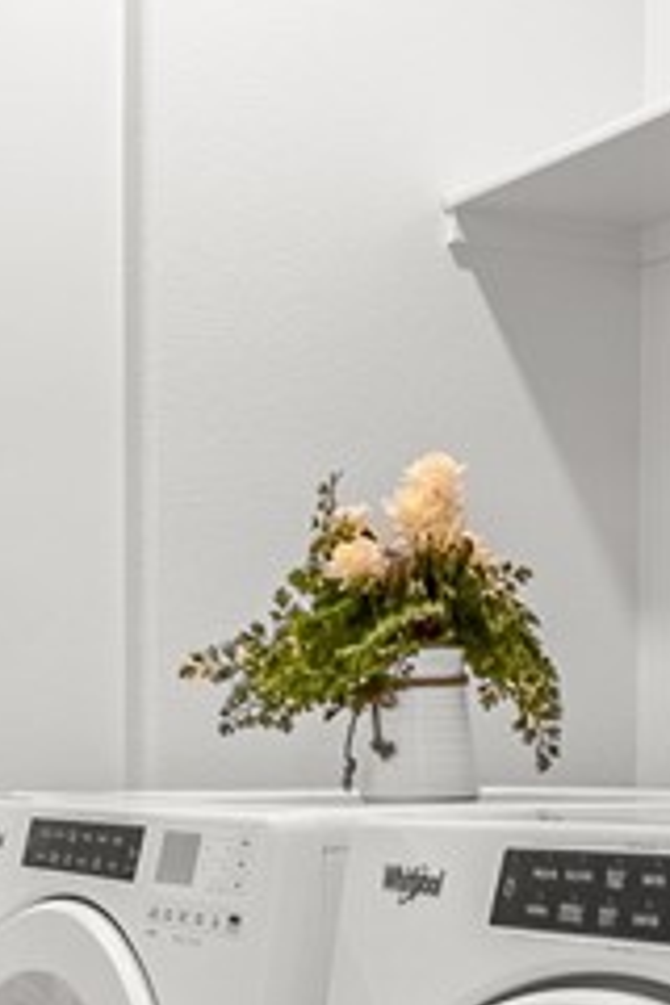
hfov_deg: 20.0
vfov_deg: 28.1
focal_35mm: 68
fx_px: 1898
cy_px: 976
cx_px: 276
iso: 200
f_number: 8
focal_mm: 10
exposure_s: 1/100
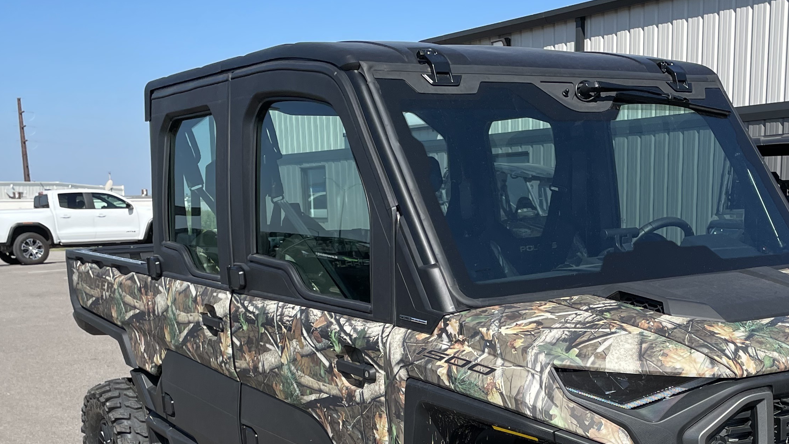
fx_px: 1067
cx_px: 523
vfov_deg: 22.7
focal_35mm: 51
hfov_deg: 40.1
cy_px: 434
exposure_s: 1/3401
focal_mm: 4.2
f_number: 1.6
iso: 50
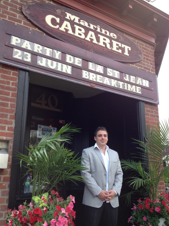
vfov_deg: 50.1
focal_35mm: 37
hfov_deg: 38.7
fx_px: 241
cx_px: 81
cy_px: 119
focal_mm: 4.28
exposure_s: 1/144
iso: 64
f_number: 2.4
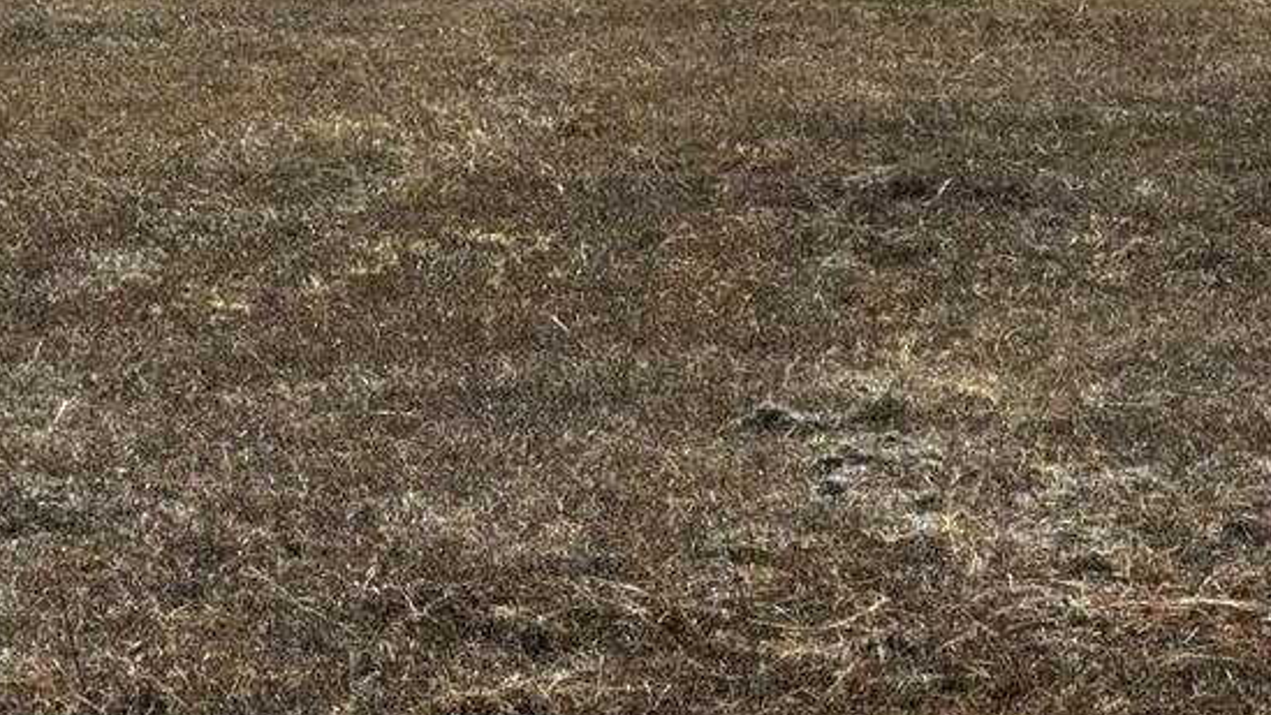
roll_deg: +2.2
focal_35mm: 122
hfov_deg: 17.6
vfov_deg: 9.9
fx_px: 4112
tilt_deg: -8.7
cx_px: 570
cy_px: 509
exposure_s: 1/2717
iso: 64
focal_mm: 6.86
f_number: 1.78
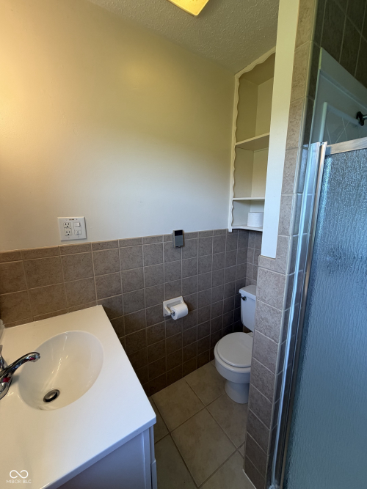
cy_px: 244
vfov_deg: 102.1
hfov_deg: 85.7
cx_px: 184
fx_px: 198
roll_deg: +0.1
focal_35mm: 14
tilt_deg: -11.1
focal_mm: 2.22
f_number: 2.2
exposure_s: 1/120
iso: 125
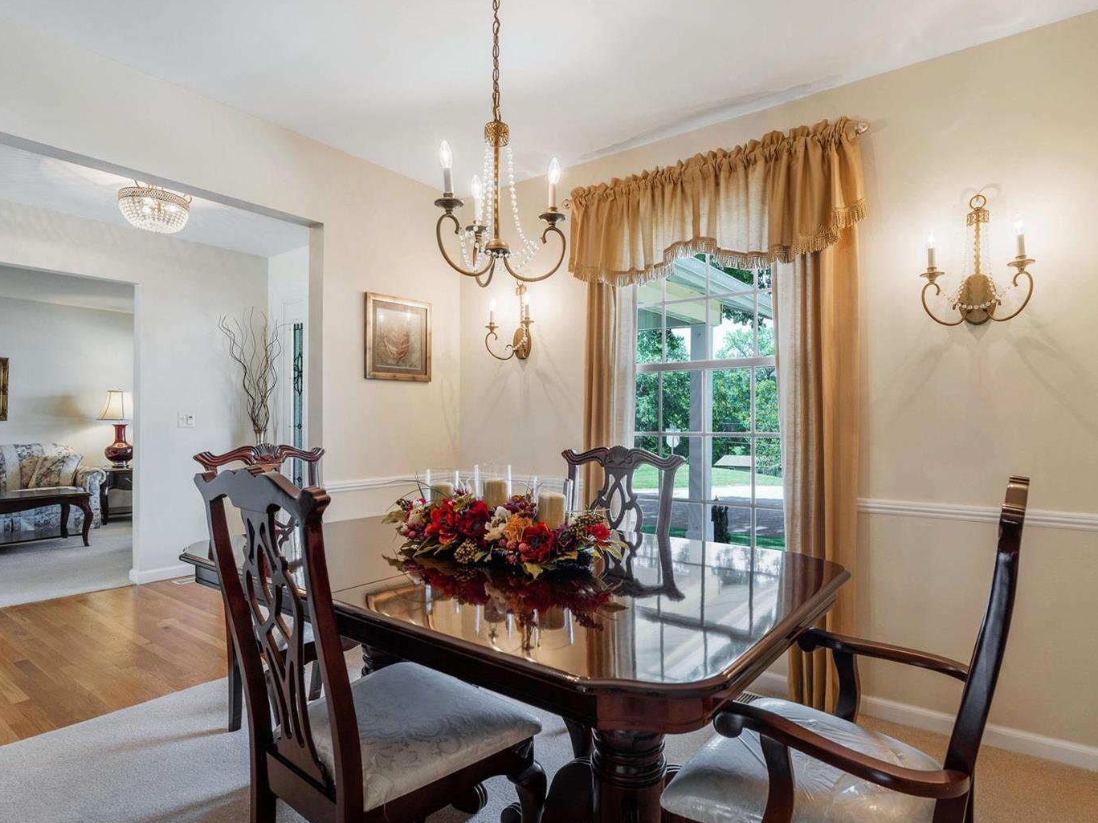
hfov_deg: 84.6
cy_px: 413
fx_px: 603
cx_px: 556
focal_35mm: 19
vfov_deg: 68.6
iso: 500
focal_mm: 16.9
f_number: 6.3
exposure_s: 1/50
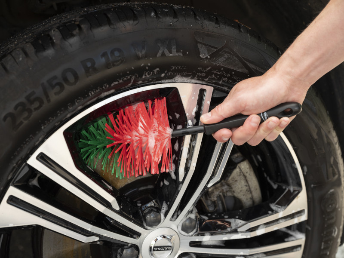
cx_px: 172
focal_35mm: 51
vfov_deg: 28.6
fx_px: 507
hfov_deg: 37.5
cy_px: 129
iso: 500
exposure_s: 1/500
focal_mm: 64
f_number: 5.6
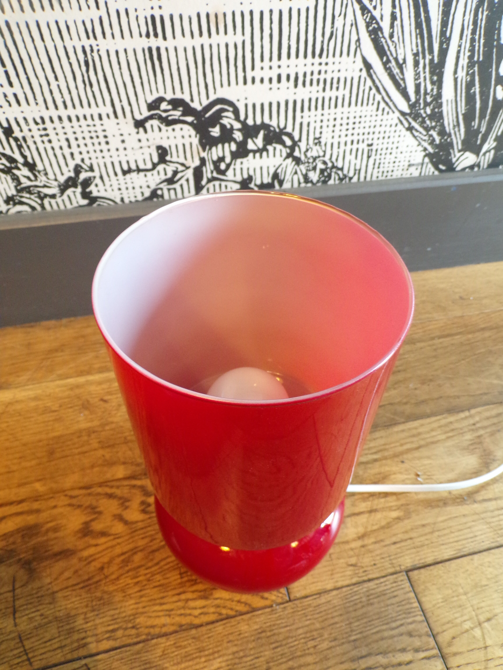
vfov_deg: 71.6
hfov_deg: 56.8
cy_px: 335
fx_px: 465
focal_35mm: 24
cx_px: 252
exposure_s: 1/17
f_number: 3
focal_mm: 4.3
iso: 258
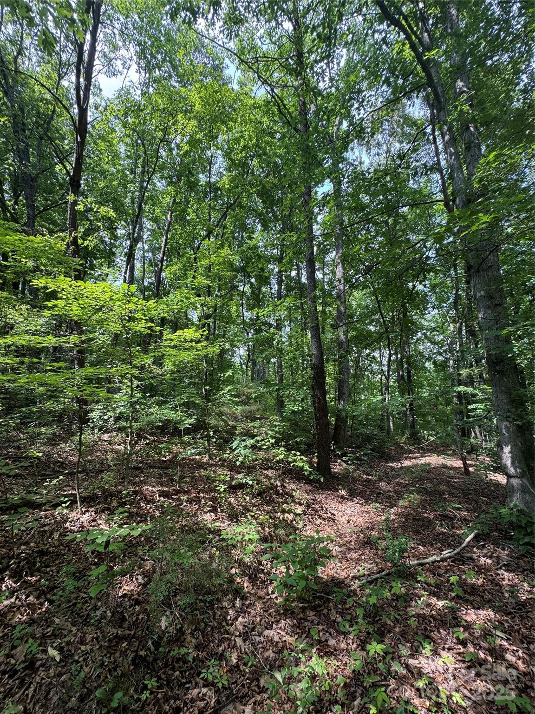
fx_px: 288
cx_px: 268
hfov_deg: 85.7
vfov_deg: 102.1
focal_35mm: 14
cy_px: 357
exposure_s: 1/132
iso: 40
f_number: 2.2
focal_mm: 2.22
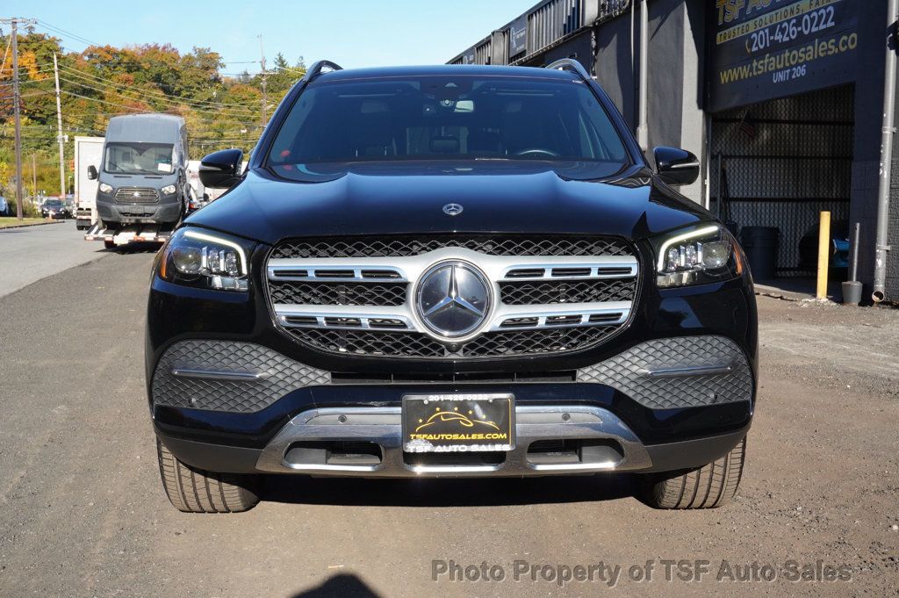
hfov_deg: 42.4
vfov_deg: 28.9
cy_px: 299
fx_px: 1160
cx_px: 450
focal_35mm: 46
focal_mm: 31
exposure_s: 1/250
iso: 200
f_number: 9
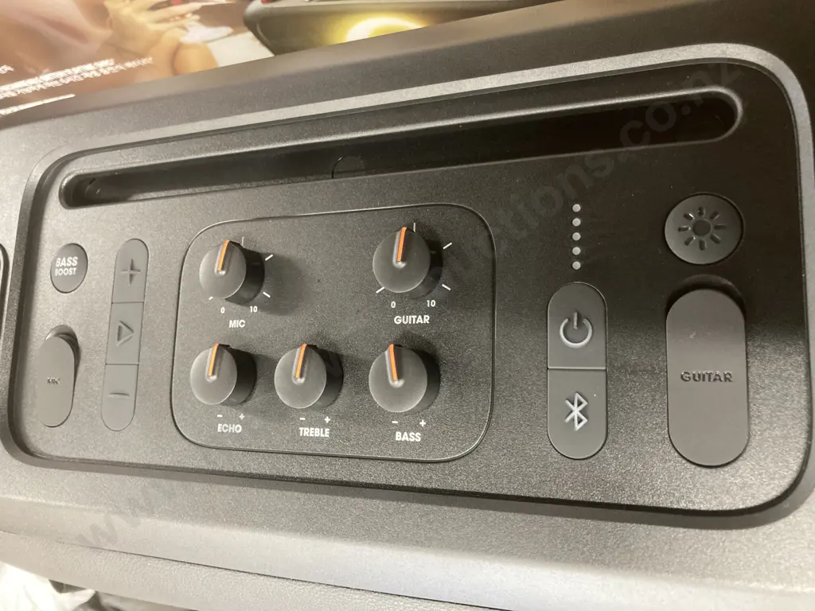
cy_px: 306
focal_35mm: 28
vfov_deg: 49.7
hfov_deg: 63.4
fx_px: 659
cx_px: 408
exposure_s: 1/25
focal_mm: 3.99
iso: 320
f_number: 1.8
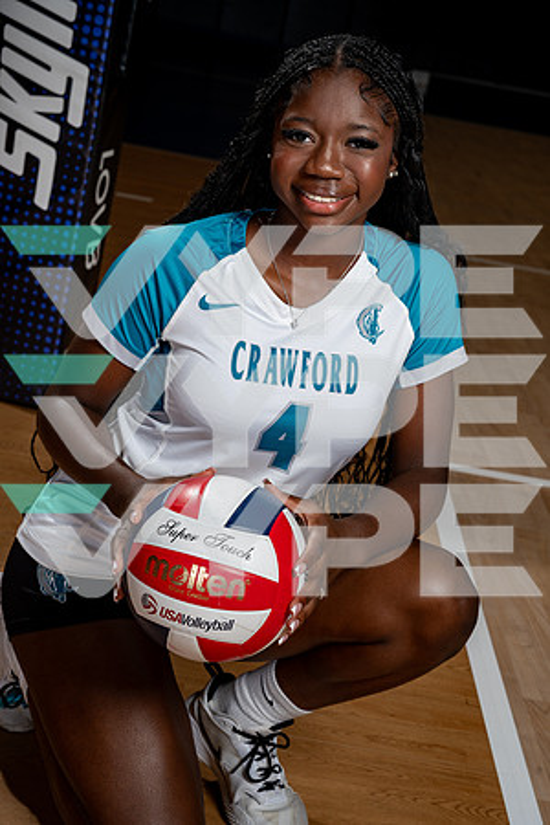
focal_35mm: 70
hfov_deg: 19.5
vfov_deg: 28.8
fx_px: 1604
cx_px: 275
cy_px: 412
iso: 100
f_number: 8
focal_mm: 70
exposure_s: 1/250
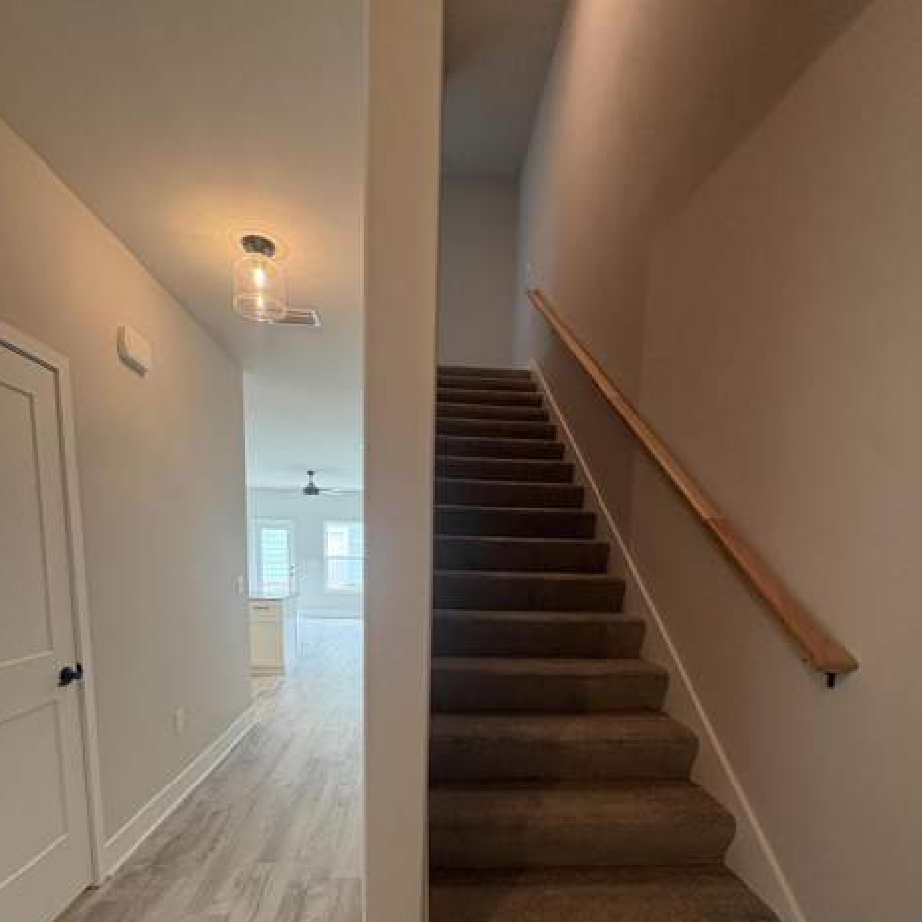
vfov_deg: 80.7
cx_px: 449
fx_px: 512
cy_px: 627
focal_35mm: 17
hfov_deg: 84.0
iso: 125
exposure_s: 1/60
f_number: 2.2
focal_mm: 2.22
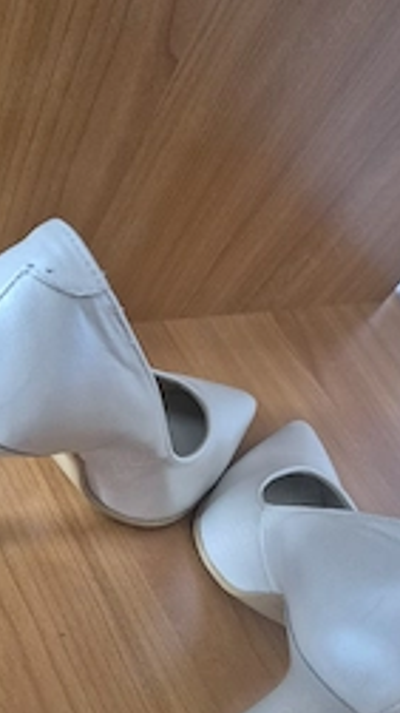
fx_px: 755
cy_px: 543
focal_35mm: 40
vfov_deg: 48.4
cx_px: 113
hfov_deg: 29.3
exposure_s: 1/100
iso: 800
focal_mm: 5.4
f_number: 1.8
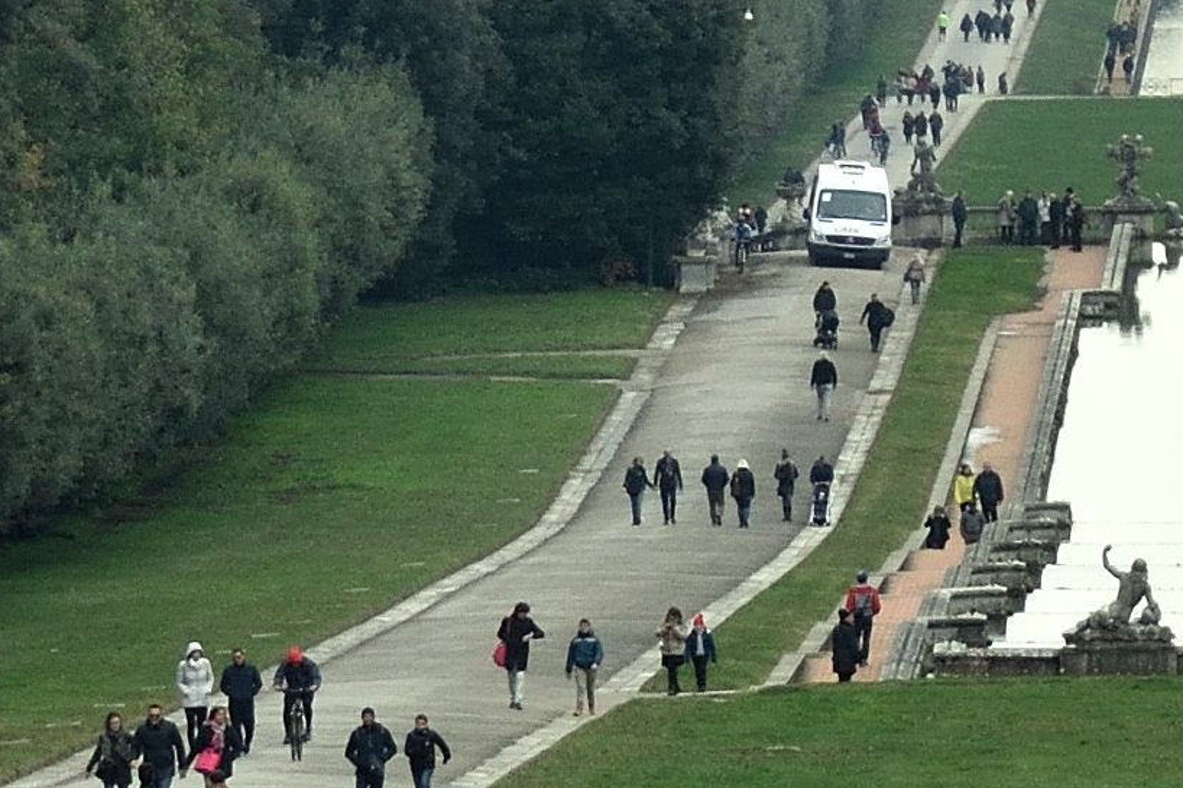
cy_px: -58
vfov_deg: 1.8
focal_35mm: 770
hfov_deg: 2.7
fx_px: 25296
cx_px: 1639
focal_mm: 70
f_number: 8
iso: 250
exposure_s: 1/250
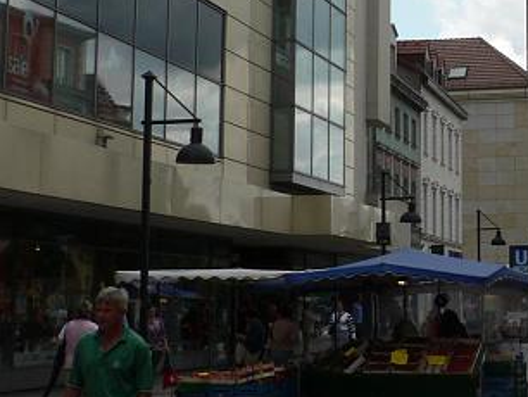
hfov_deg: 19.9
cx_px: 578
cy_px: 12
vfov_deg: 15.5
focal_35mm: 94
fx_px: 1435
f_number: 5.6
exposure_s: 1/500
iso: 80
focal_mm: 6
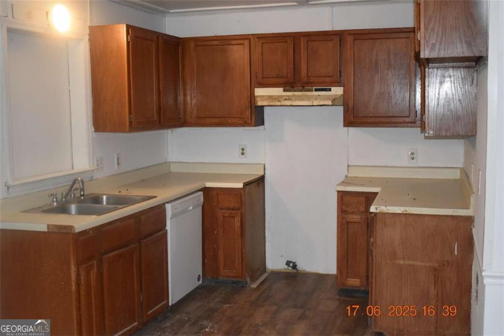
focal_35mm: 42
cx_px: 252
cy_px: 168
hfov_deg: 46.4
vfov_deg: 31.9
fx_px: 588
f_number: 4.2
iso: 1600
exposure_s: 1/100
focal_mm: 28
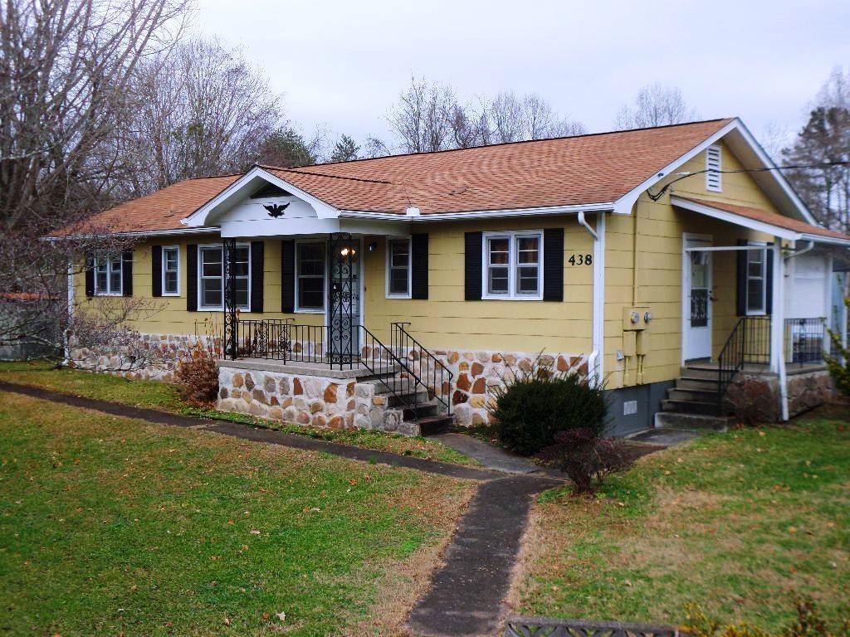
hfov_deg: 44.8
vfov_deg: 34.3
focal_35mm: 42
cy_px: 318
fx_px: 1031
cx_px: 425
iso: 80
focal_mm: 7.6
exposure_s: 1/125
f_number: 3.9
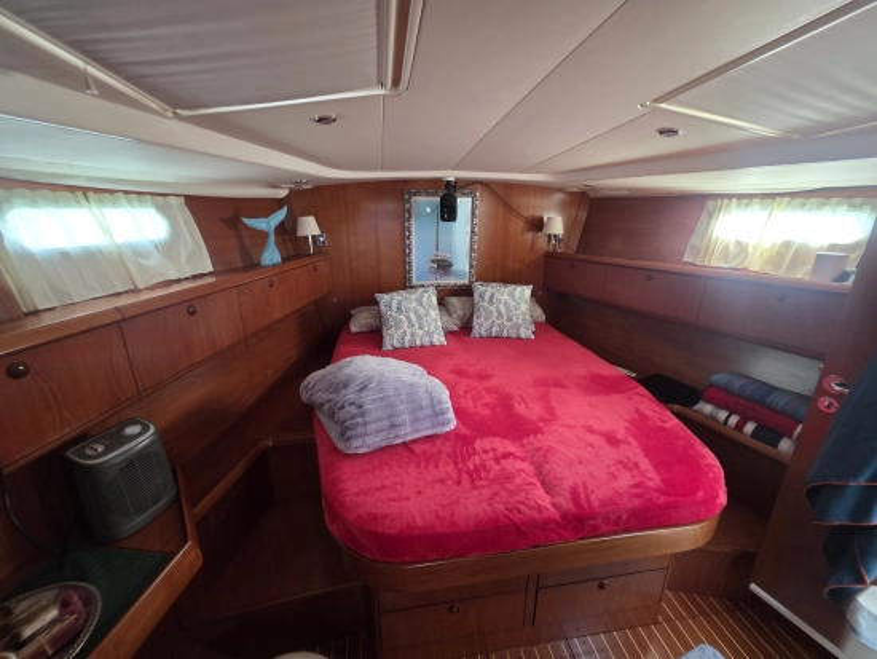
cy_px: 330
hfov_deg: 106.2
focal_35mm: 13
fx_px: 330
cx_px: 438
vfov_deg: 90.0
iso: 320
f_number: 1.9
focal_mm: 2.2
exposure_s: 1/50
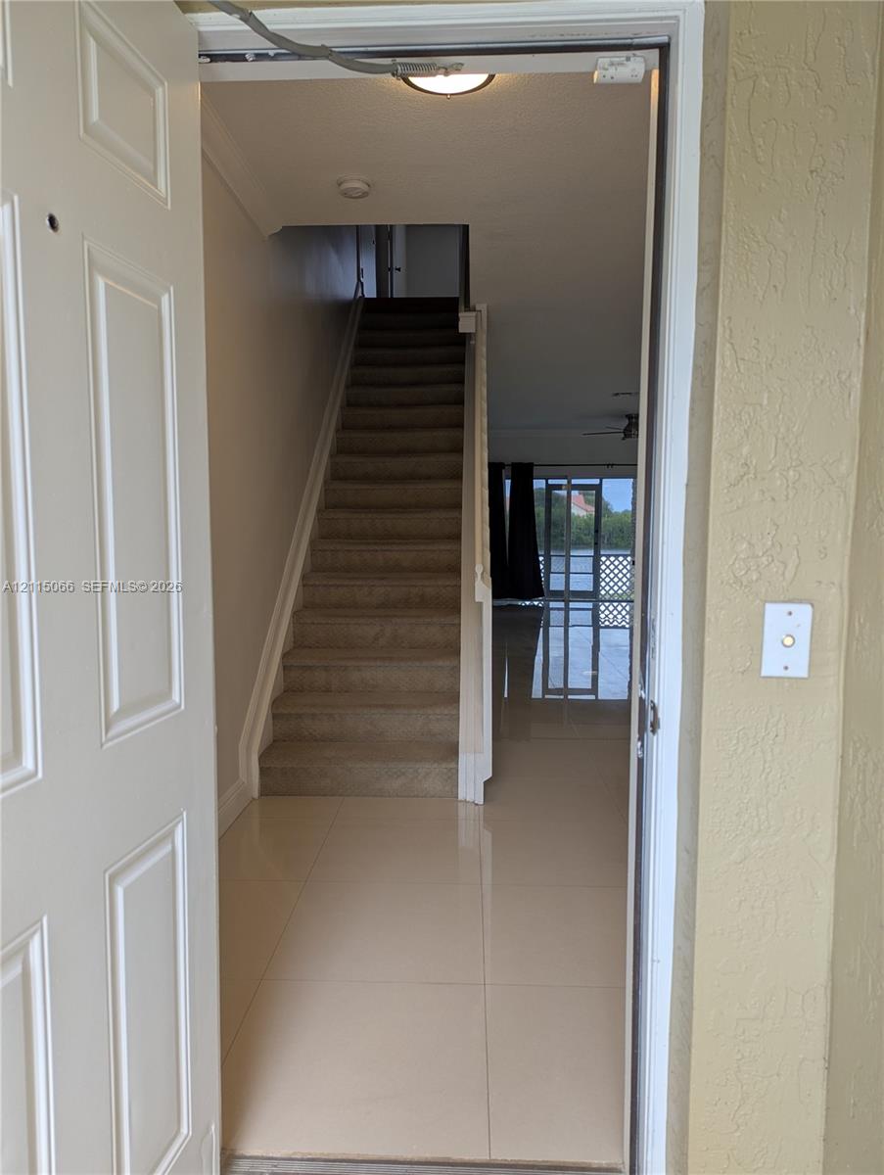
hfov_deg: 56.9
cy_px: 588
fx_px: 815
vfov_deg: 71.5
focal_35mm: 24
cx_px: 442
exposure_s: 1/110
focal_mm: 6.81
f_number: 1.85
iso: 33
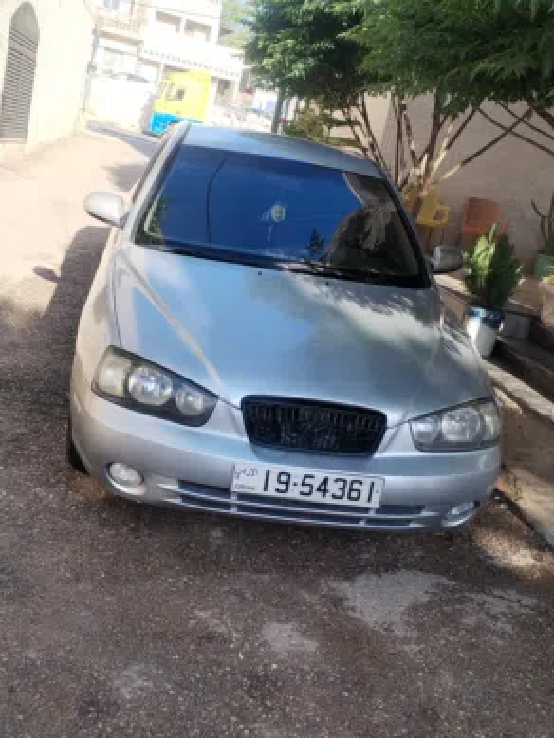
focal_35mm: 38
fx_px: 810
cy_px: 372
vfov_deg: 49.0
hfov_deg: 37.7
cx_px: 277
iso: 100
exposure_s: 1/462
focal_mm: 4.75
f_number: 1.8
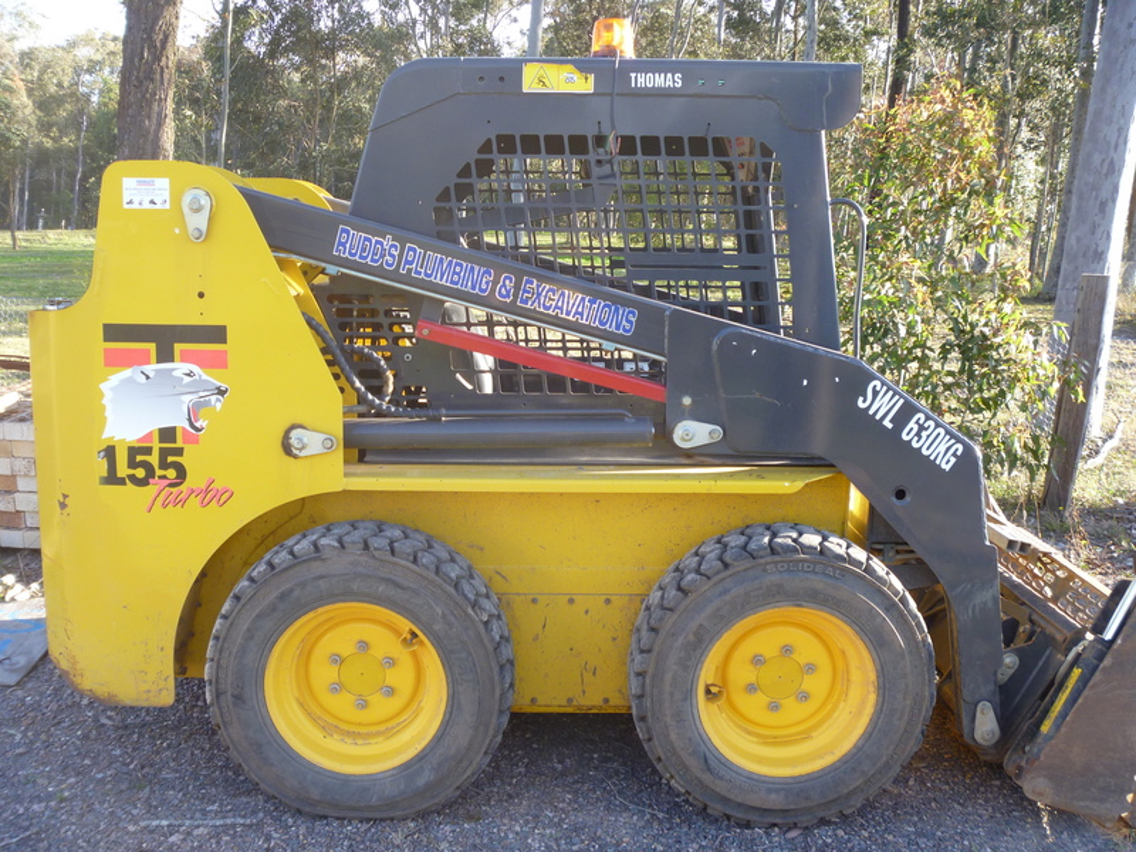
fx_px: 1149
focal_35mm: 35
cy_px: 426
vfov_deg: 40.7
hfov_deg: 52.6
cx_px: 568
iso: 100
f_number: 3.5
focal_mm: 6.3
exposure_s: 1/60
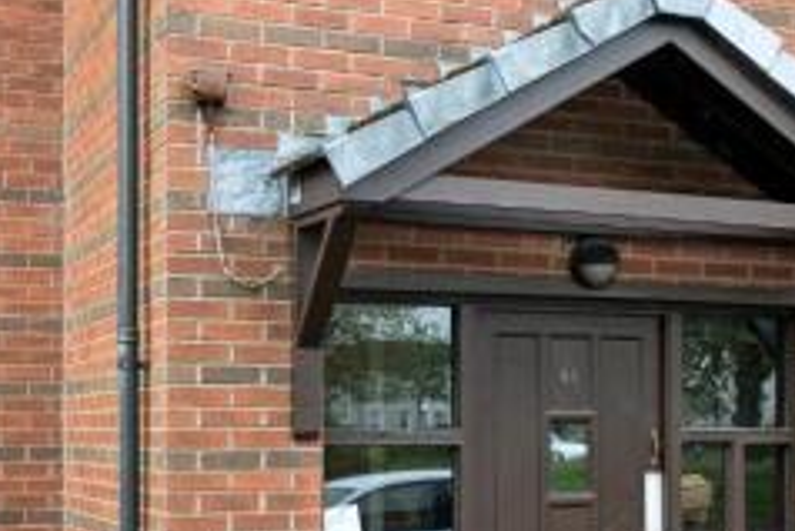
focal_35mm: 70
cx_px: 538
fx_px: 1547
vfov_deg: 19.2
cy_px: 442
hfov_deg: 28.6
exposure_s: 1/320
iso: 800
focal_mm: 35
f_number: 4
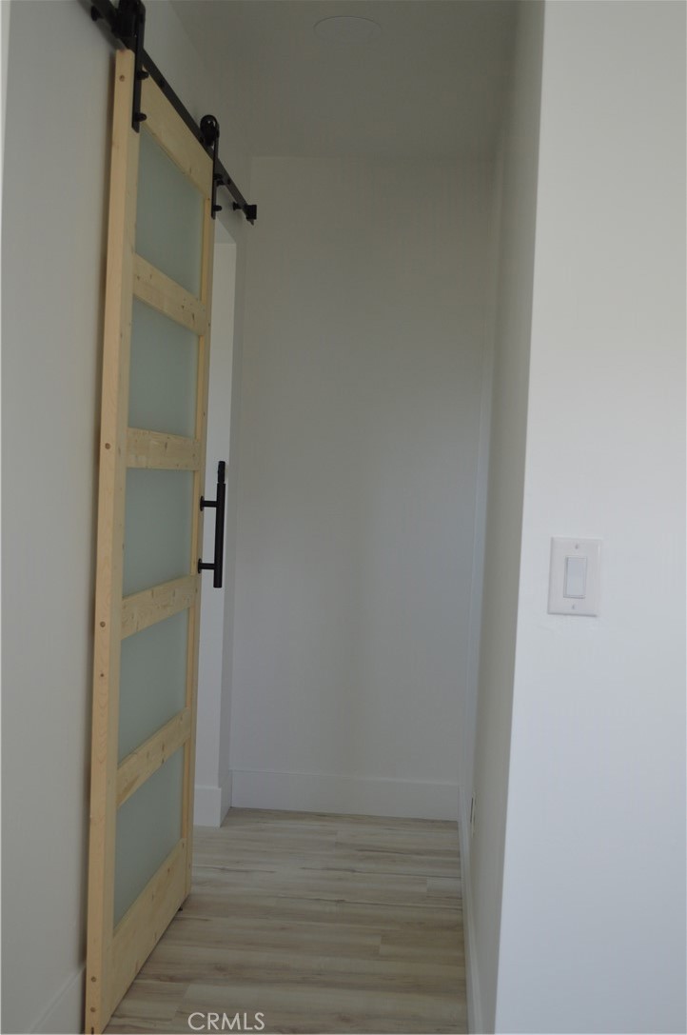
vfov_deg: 49.6
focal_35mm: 39
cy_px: 518
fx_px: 1119
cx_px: 344
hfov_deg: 34.1
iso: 400
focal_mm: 26
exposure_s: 1/60
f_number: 4.2
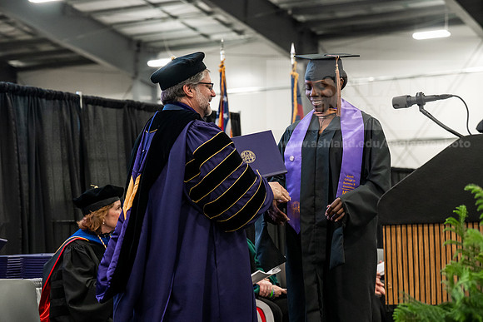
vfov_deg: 15.9
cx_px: 242
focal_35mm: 86
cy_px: 161
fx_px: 1154
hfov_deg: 23.6
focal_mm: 86
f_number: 4.5
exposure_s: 1/200
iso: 4000
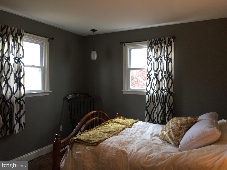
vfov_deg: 48.2
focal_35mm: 29
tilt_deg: -1.0
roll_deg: -0.5
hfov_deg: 61.7
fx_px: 190
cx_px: 114
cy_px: 85
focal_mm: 4.15
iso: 160
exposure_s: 1/30
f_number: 2.2
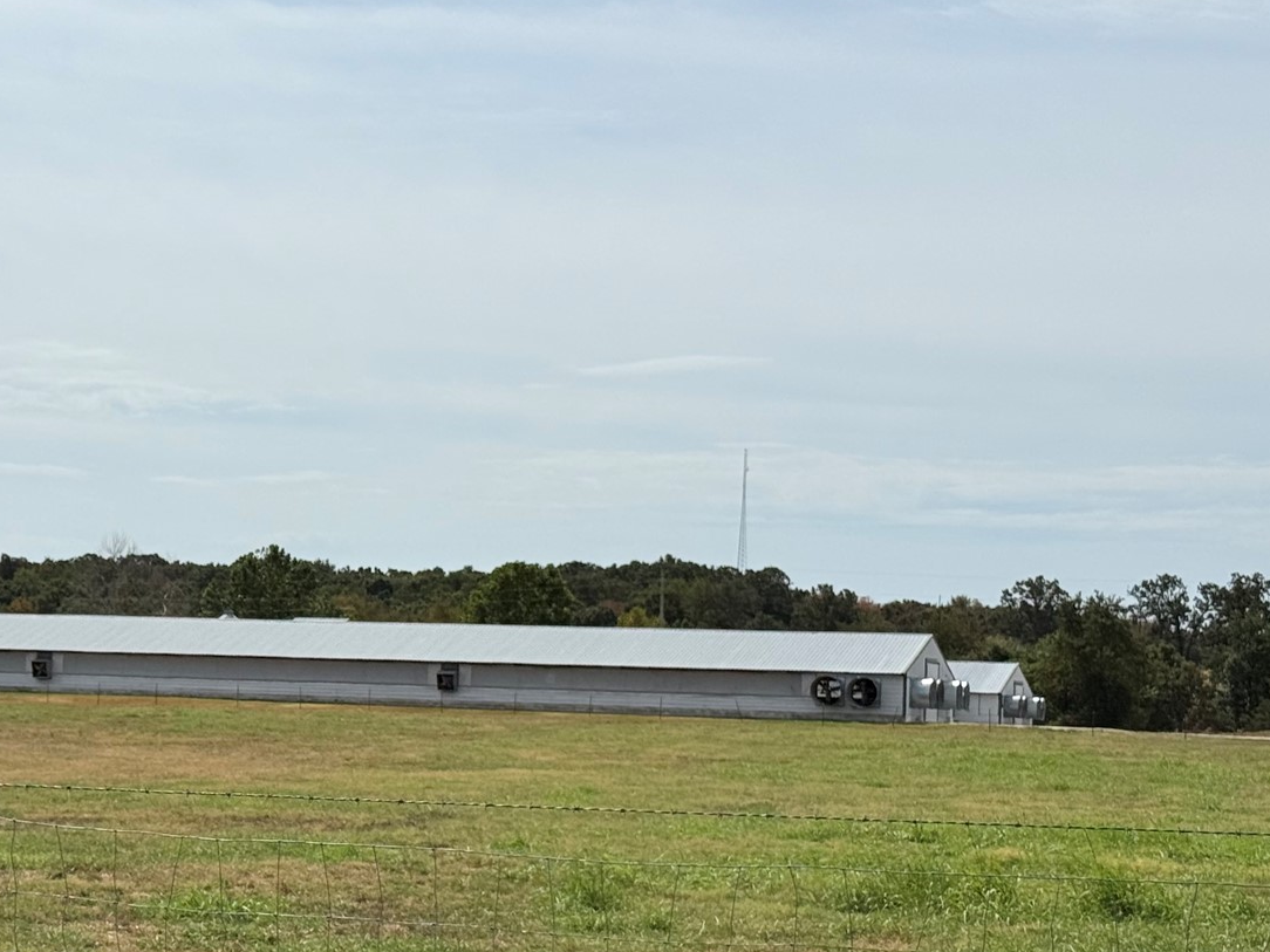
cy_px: 738
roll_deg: -0.4
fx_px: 3119
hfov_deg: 22.6
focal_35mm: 85
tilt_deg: +1.2
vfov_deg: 17.2
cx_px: 219
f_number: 1.78
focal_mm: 6.76
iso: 64
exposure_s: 1/11364
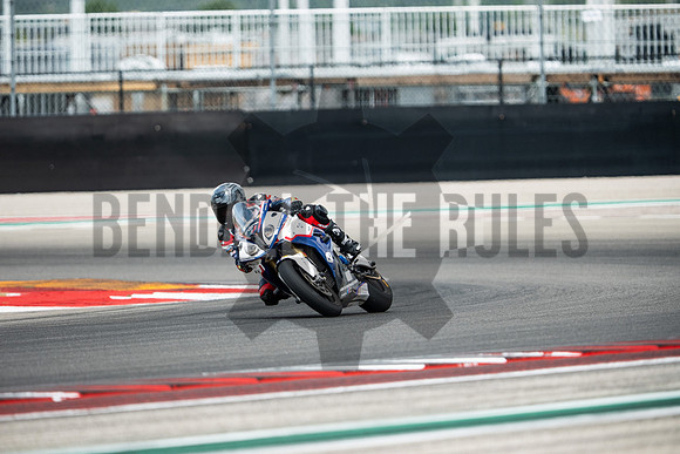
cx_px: 340
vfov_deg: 3.3
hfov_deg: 4.9
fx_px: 7935
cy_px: 227
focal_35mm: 420
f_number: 2.8
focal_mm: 280
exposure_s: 1/1600
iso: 320
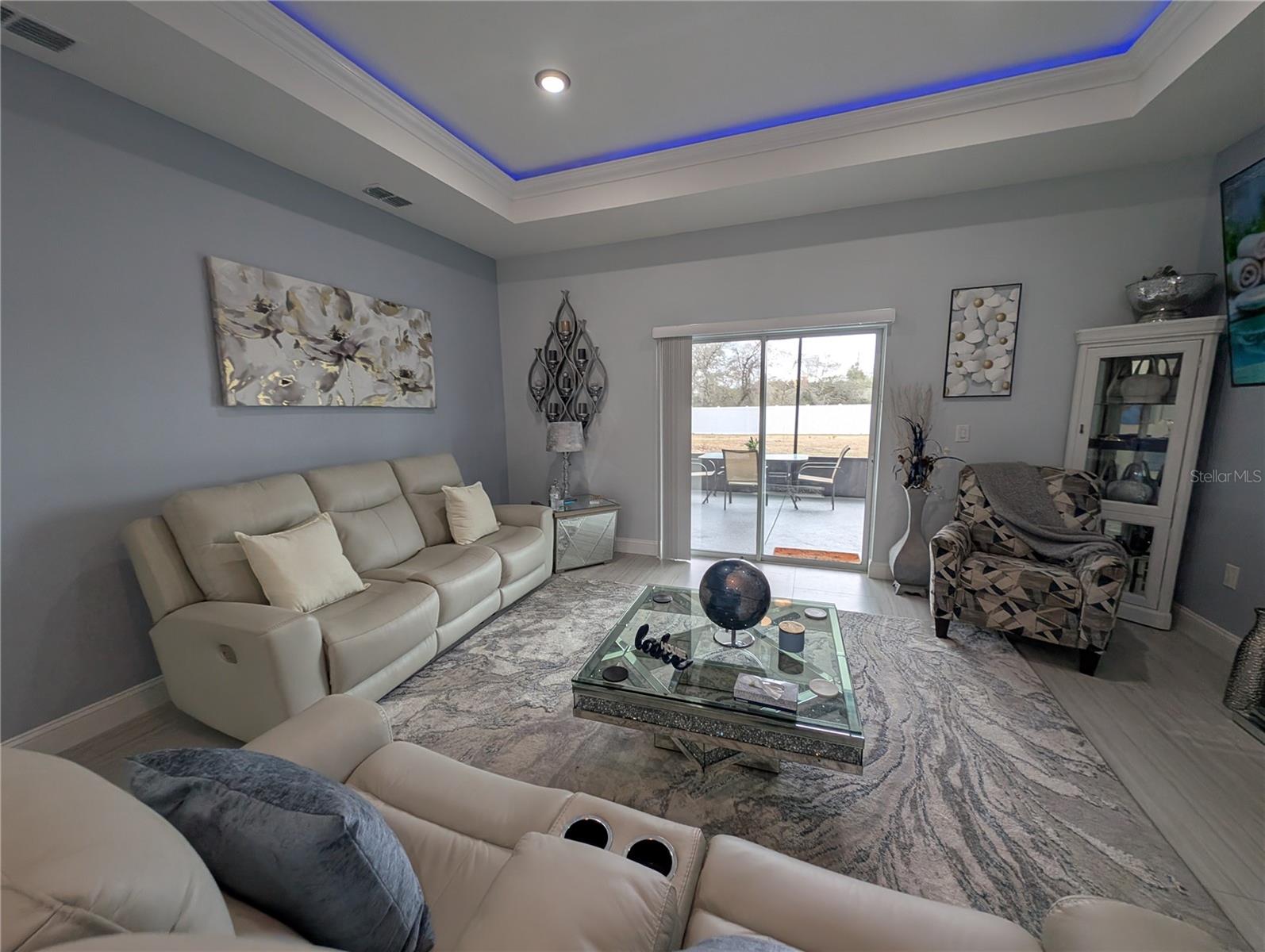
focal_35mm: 12
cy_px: 476
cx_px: 632
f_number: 1.95
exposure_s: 1/120
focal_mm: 2.23
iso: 48
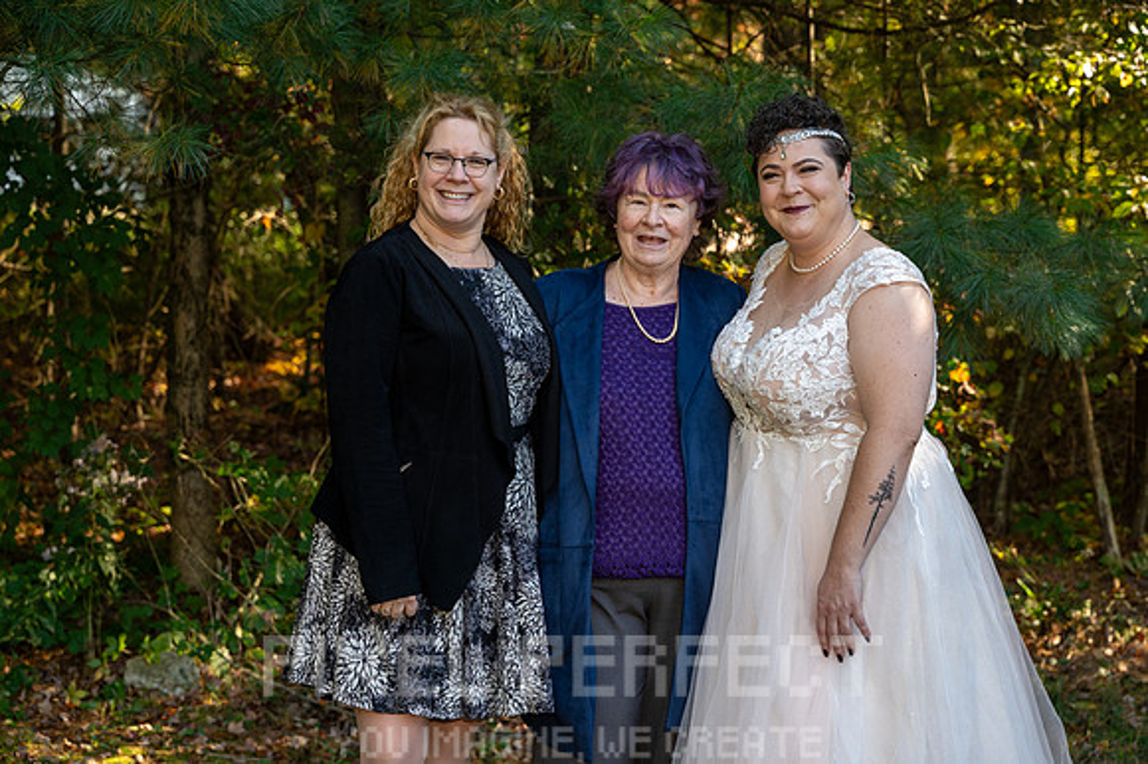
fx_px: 2072
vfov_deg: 20.9
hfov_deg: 31.0
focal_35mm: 65
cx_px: 574
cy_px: 382
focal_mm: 65
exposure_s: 1/200
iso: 720
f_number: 4.5
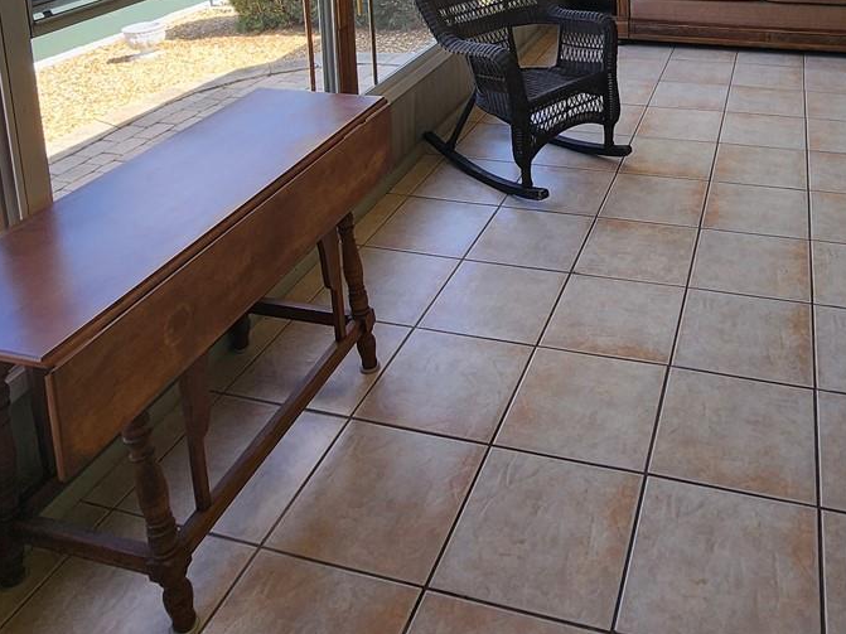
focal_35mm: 31
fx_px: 757
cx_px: 557
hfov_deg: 57.2
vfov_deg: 38.7
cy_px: -38
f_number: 2.2
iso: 50
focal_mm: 2.2
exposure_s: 1/251
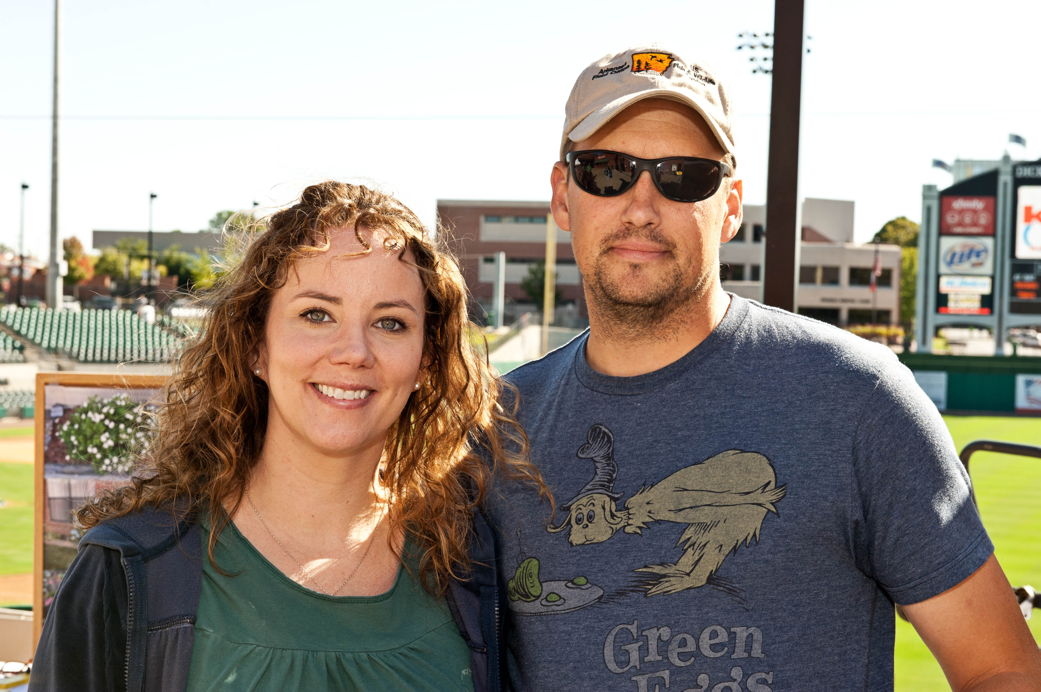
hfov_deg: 30.5
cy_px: 346
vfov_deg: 20.6
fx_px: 1907
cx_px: 520
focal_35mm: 66
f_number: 11
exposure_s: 1/200
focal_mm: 66
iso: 400
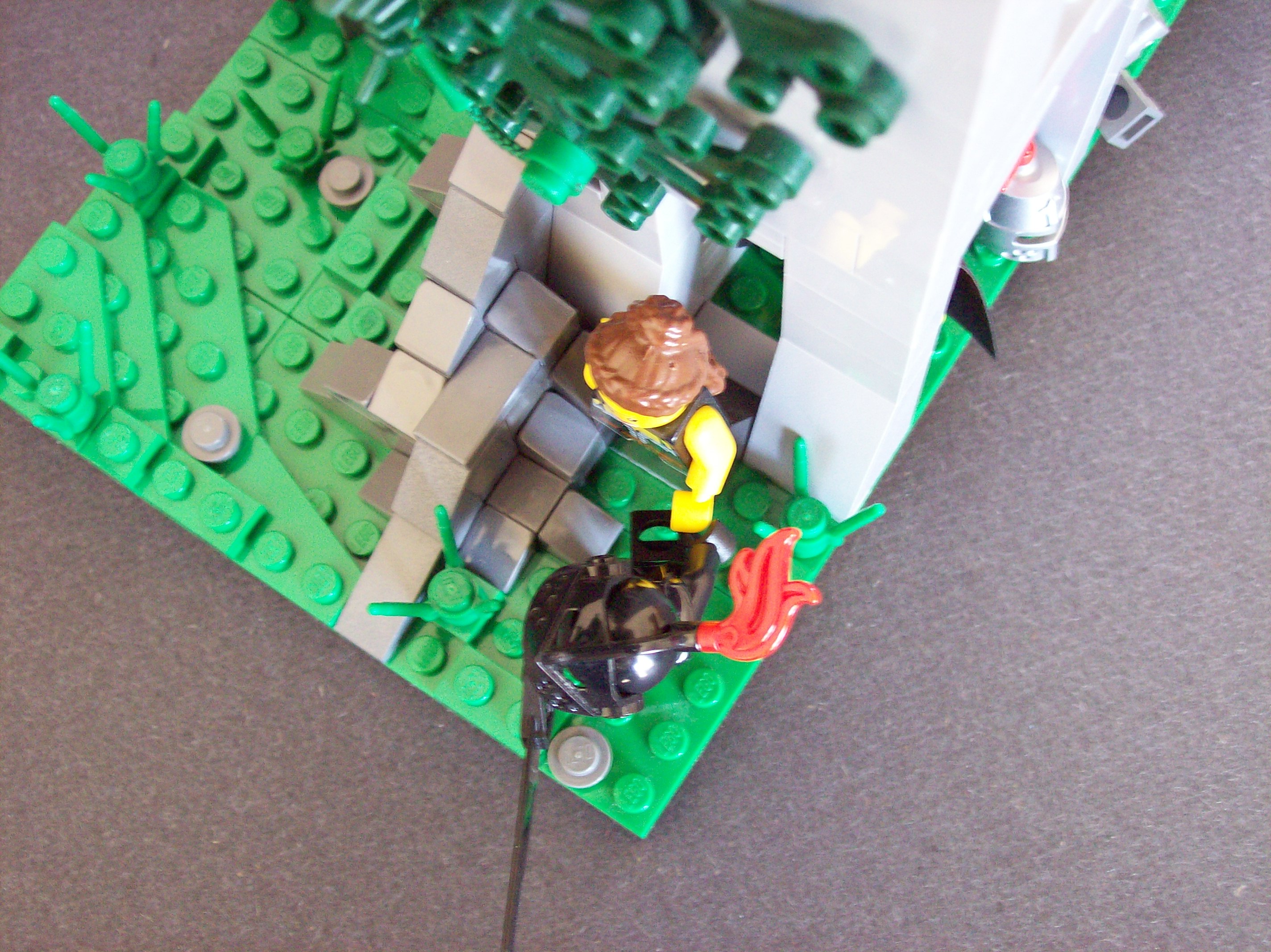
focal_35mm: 45
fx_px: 1652
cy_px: 476
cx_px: 636
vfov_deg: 32.2
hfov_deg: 42.1
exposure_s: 1/8.1
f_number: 3
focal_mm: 7.6
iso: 160
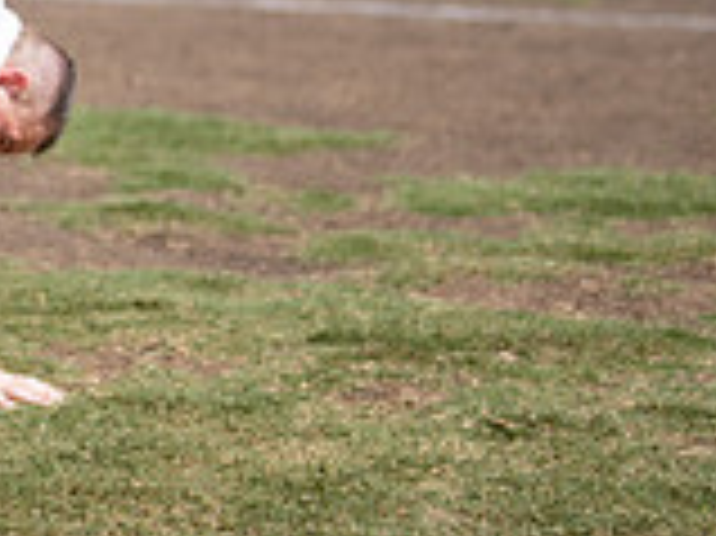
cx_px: -266
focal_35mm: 188
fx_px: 3886
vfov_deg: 7.8
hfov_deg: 10.3
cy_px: -203
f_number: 1.2
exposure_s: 1/16000
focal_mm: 50
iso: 160
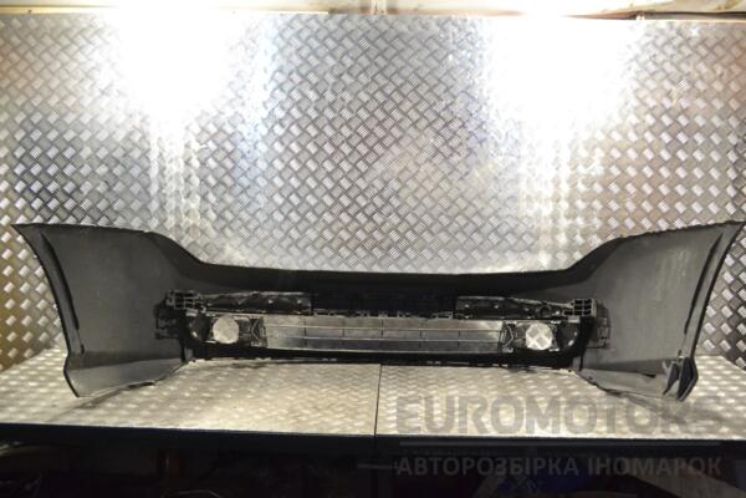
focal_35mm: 36
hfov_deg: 53.1
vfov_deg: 36.9
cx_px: 373
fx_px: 746
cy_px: 249
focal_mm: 24
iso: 3200
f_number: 8
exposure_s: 1/250
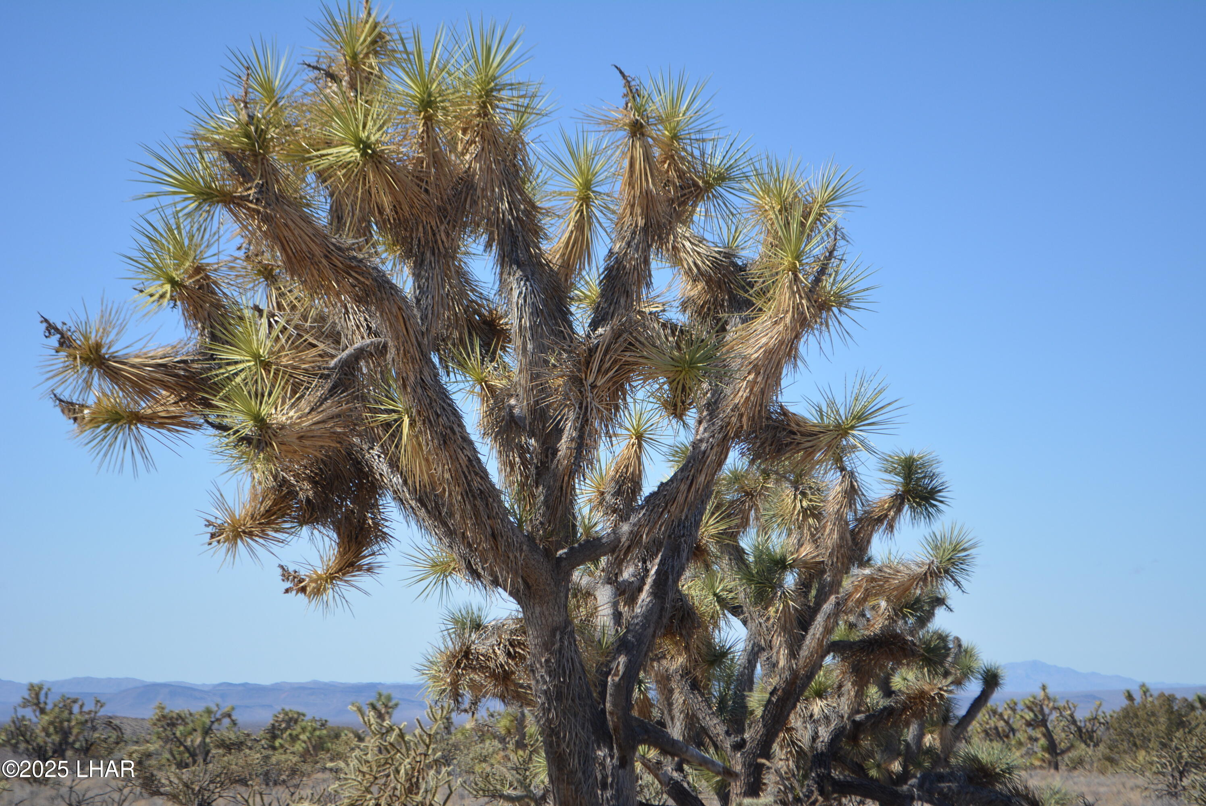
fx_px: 2766
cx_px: 603
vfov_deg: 16.6
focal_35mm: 82
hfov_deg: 24.6
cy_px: 403
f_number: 6.3
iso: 400
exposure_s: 1/1600
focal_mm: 55
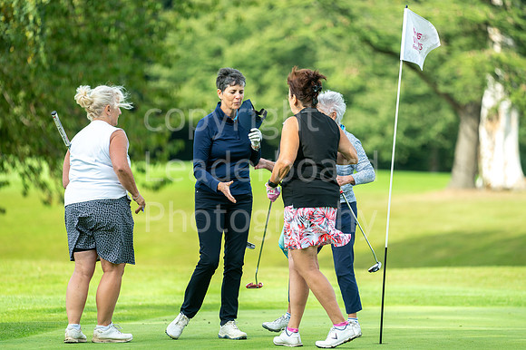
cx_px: 263
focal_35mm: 300
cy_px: 175
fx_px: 4382
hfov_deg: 6.9
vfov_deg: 4.6
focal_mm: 300
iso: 250
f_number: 4
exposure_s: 1/1000
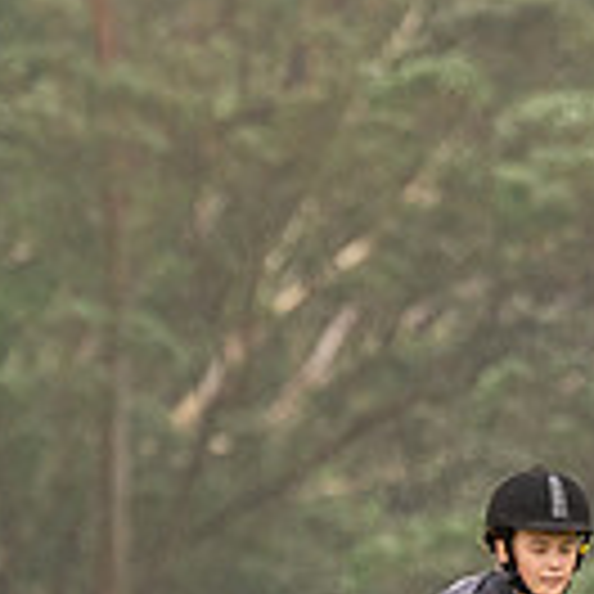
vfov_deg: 1.3
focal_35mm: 1298
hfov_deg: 1.4
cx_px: 387
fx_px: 25199
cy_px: 879
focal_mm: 200
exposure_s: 1/1250
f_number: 3.5
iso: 500
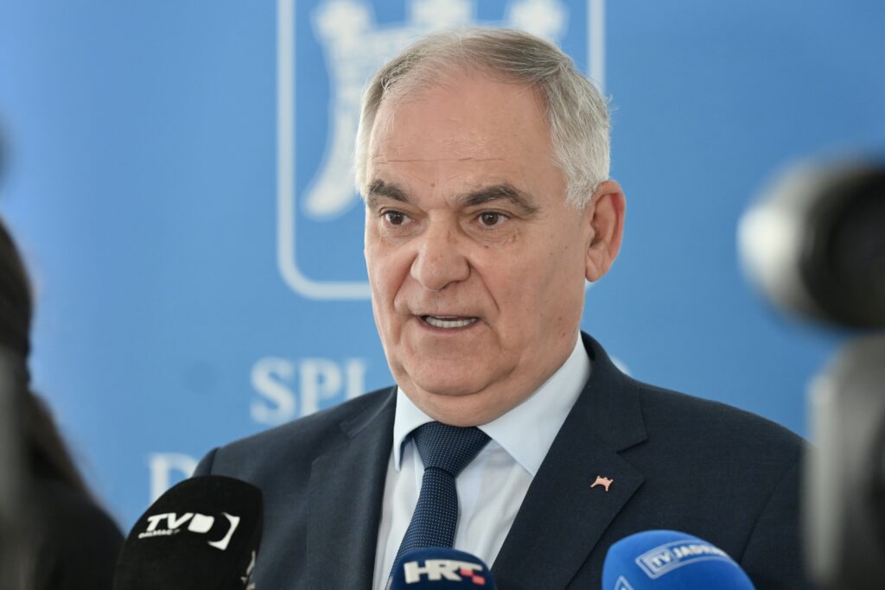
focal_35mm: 115
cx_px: 442
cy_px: 295
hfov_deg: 17.8
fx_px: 2827
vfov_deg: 11.9
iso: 1600
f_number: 3.2
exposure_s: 1/100
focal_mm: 115
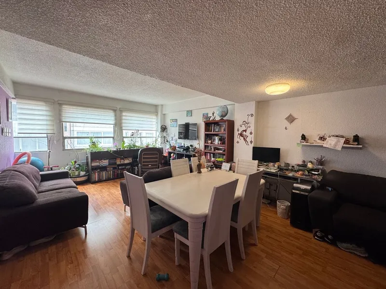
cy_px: 144
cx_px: 193
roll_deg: -1.3
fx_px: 156
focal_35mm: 14
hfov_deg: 102.1
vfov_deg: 85.7
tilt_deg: -3.7
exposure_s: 1/120
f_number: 2.2
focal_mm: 2.22
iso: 200
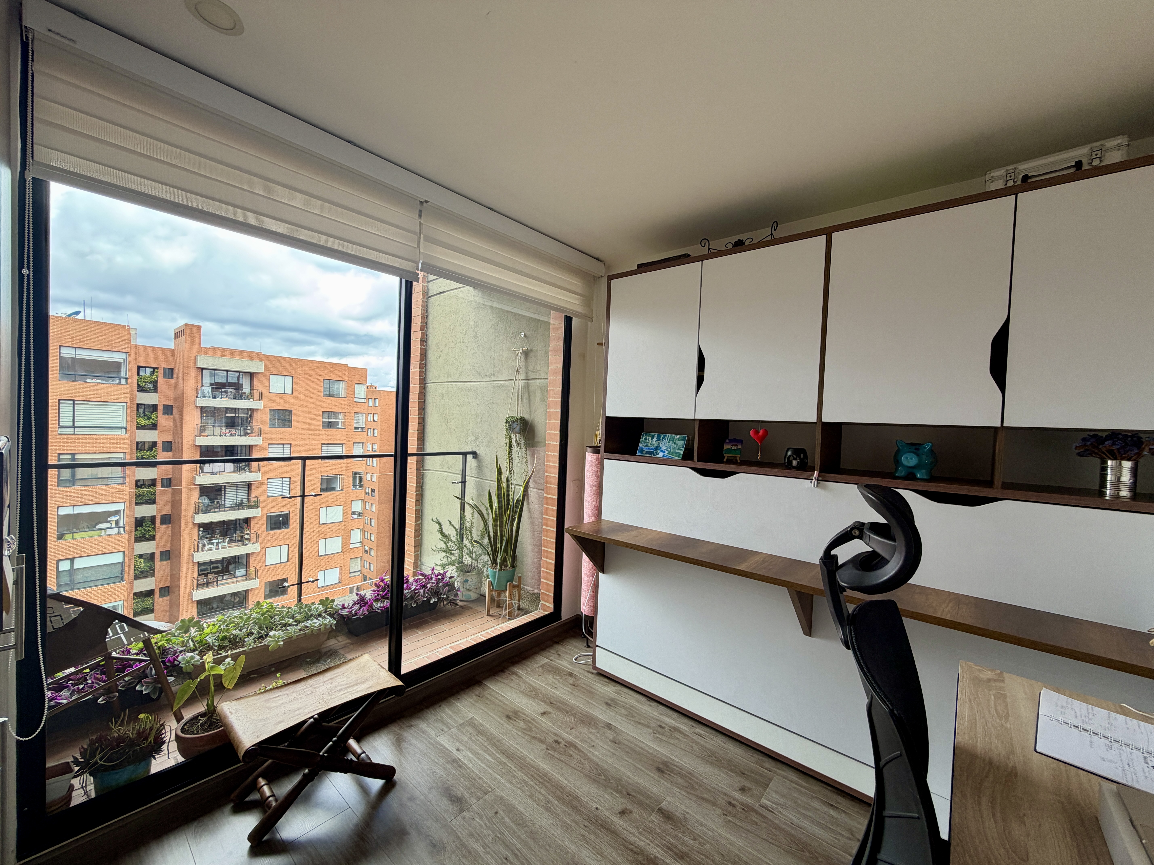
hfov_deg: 102.1
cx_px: 577
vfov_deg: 85.7
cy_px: 432
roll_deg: -1.6
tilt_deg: -1.3
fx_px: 467
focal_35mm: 14
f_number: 2.2
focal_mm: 2.22
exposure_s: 1/179
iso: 40
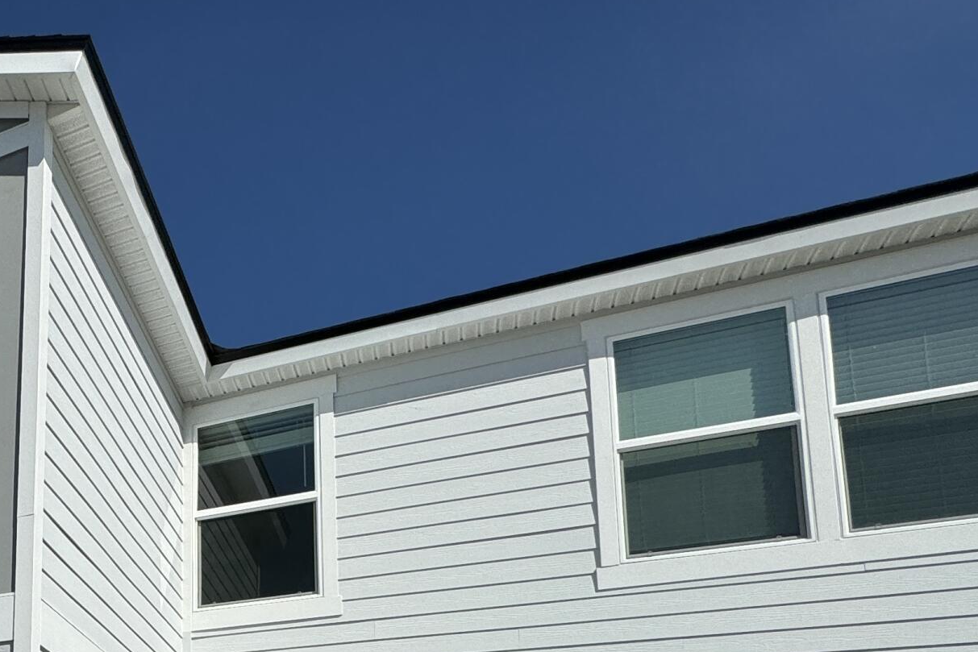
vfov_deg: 31.1
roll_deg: -3.1
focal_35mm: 36
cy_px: 782
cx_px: -117
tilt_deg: +7.9
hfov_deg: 41.4
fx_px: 978
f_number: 2.2
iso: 40
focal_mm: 2.22
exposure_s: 1/4630
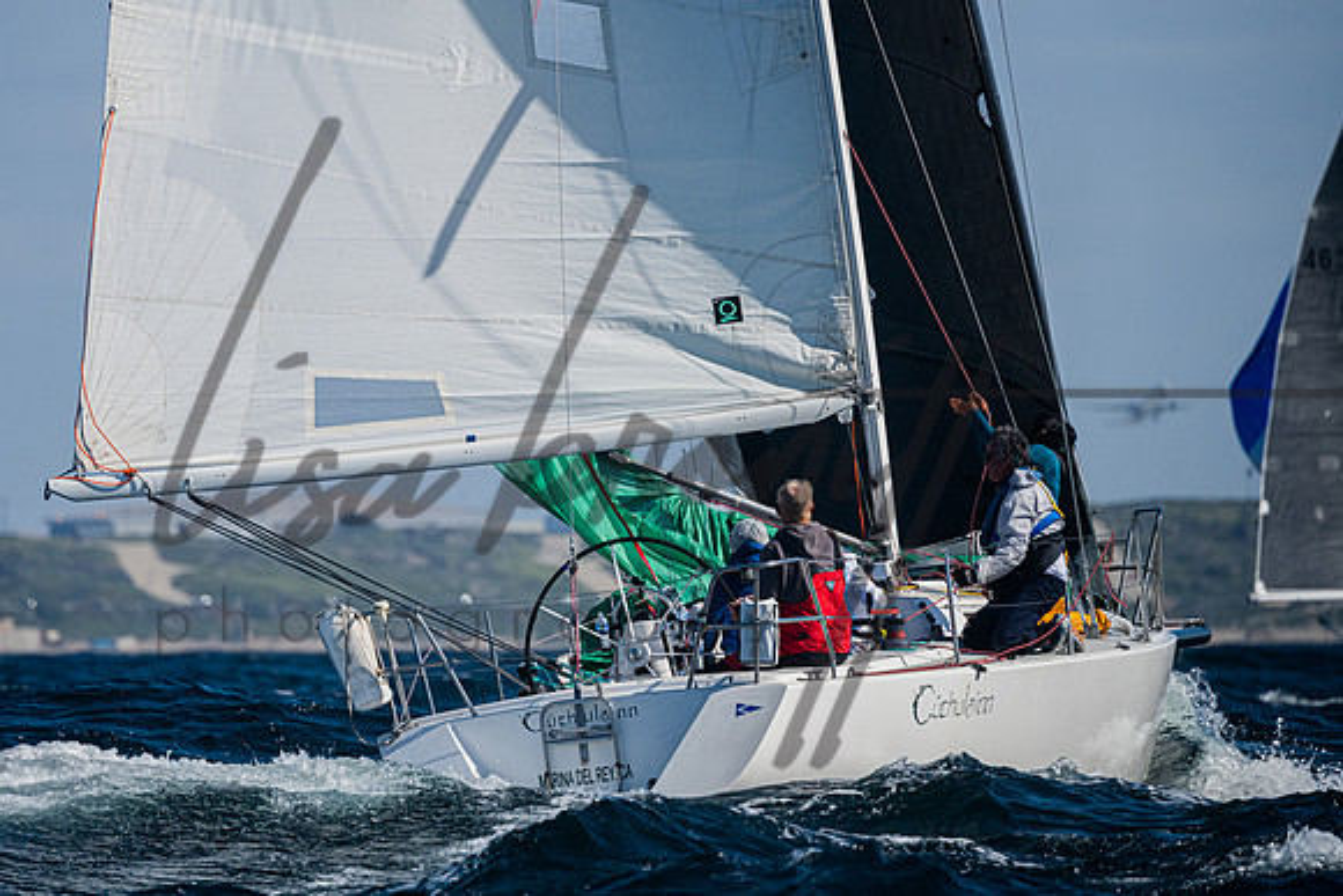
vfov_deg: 2.7
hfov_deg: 4.0
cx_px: 500
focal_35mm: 509
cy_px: 346
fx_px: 18996
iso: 400
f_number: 6.3
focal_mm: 400
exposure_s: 1/6400
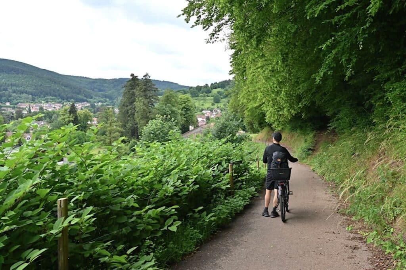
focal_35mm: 28
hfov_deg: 66.4
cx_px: 203
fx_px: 310
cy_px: 135
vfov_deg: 47.1
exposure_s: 1/250
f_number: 5.6
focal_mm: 27.5
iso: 180
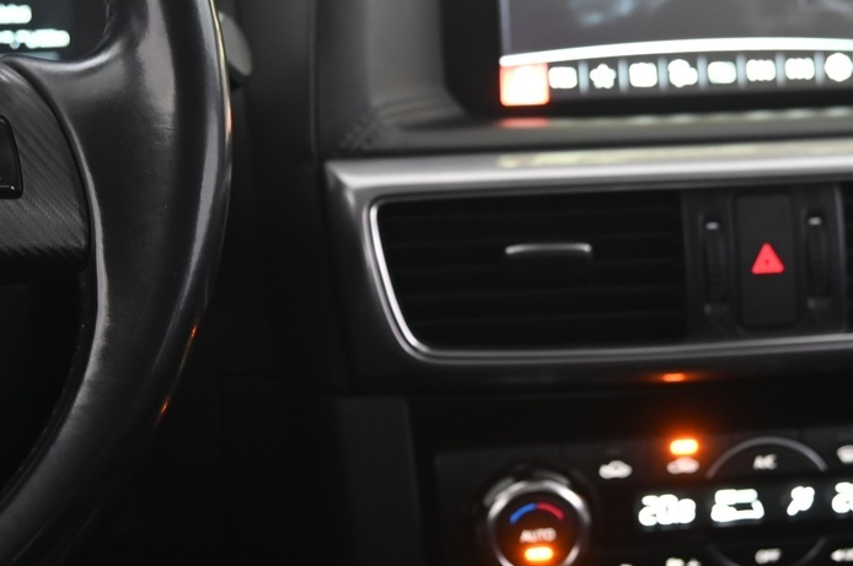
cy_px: 162
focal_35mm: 103
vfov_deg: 13.2
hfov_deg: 19.8
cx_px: 517
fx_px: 2438
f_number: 4
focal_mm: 44
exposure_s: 1/6
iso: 1000
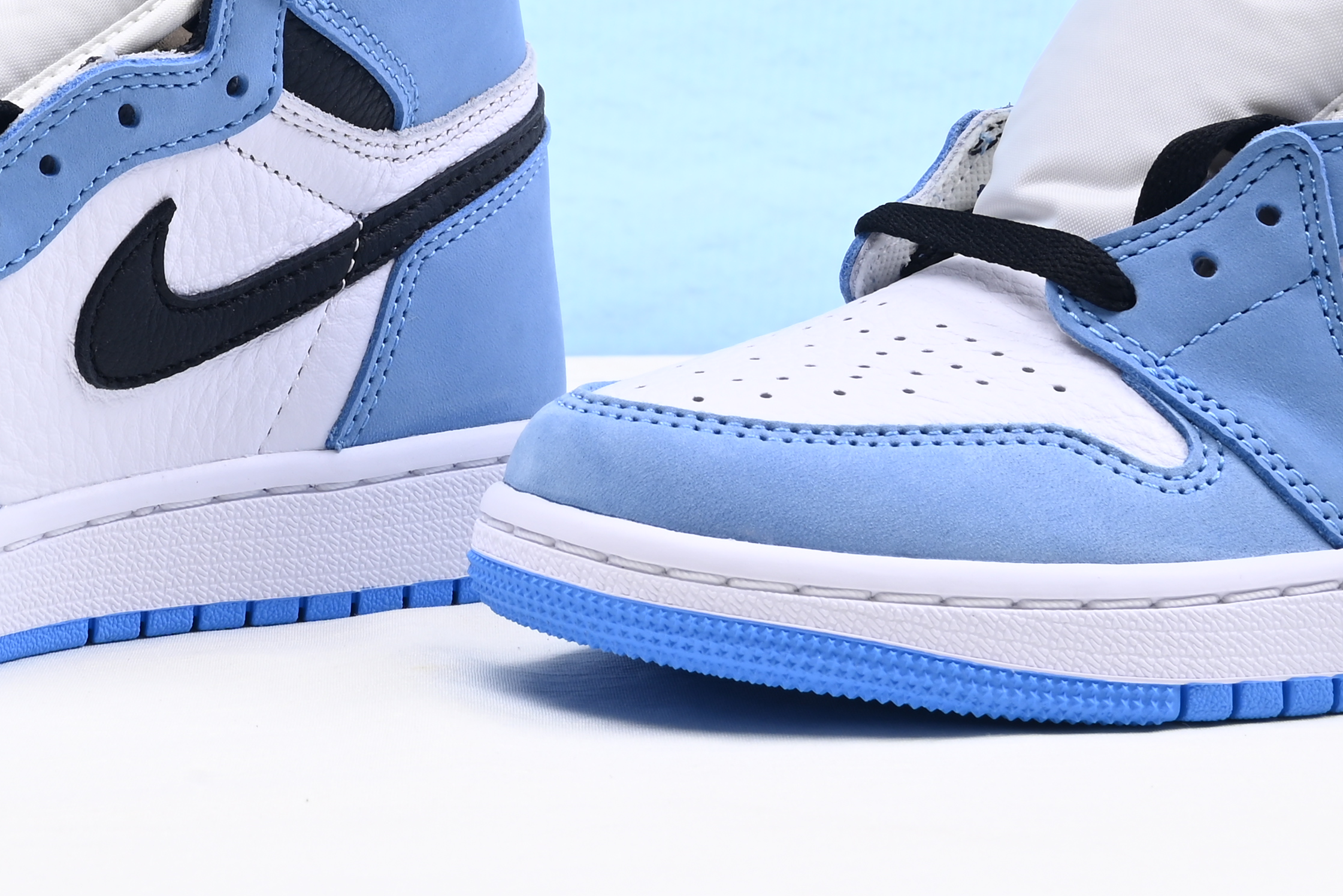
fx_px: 4105
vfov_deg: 12.1
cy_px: -280
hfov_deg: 18.5
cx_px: 432
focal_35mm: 110
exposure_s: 1/2
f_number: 16
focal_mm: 41
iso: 100
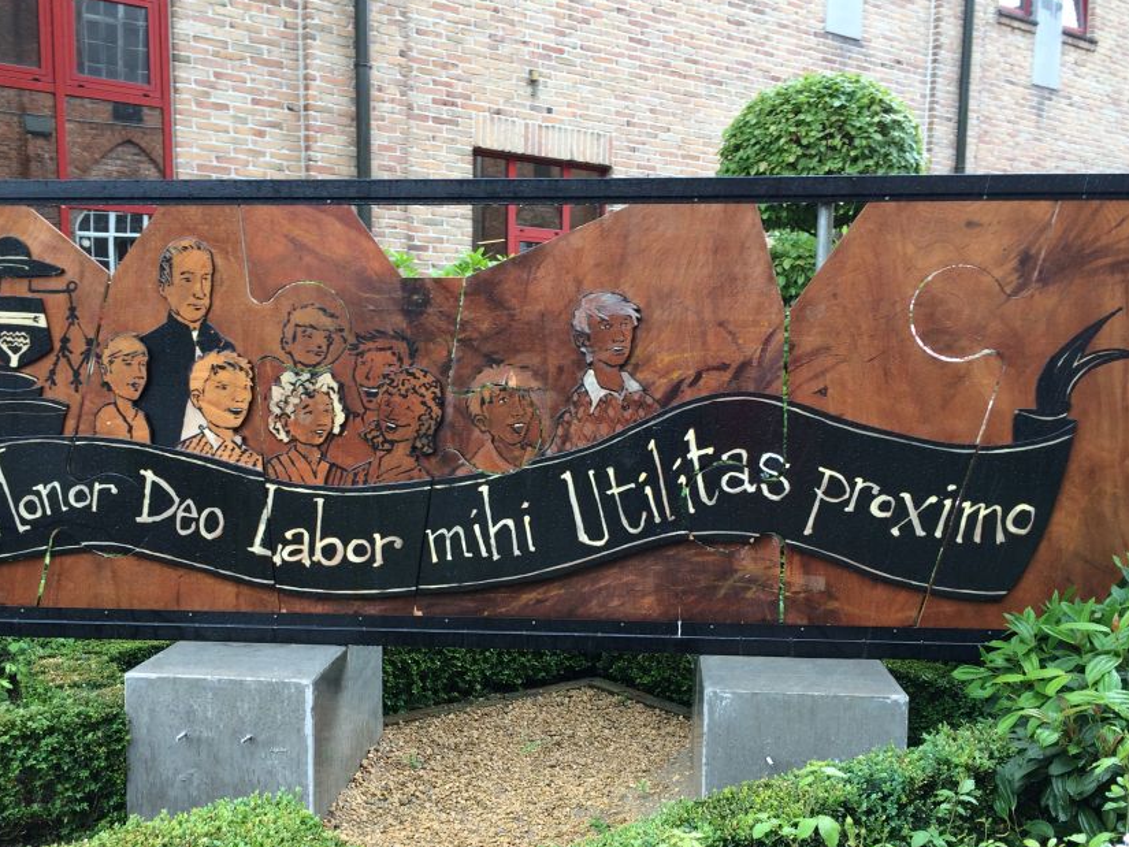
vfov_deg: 39.5
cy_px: 517
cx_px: 542
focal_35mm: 36
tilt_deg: -9.8
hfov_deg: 51.3
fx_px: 1174
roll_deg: +0.0
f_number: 2.2
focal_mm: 4.15
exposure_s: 1/100
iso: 50
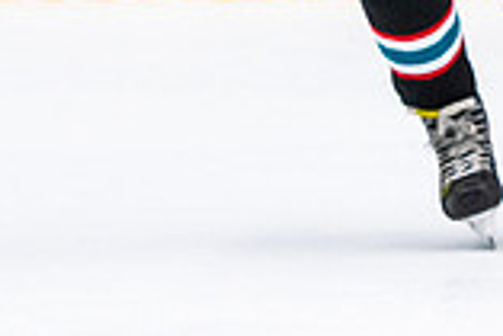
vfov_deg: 1.5
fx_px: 12586
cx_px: 515
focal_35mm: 900
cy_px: -373
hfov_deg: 2.3
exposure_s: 1/640
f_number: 2.8
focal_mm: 116
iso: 1400
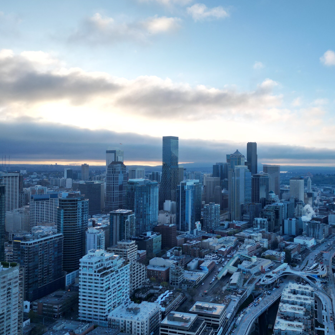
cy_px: 164
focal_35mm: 29
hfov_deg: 54.4
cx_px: 226
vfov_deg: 55.6
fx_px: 318
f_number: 1.7
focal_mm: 6.72
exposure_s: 1/1250
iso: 100
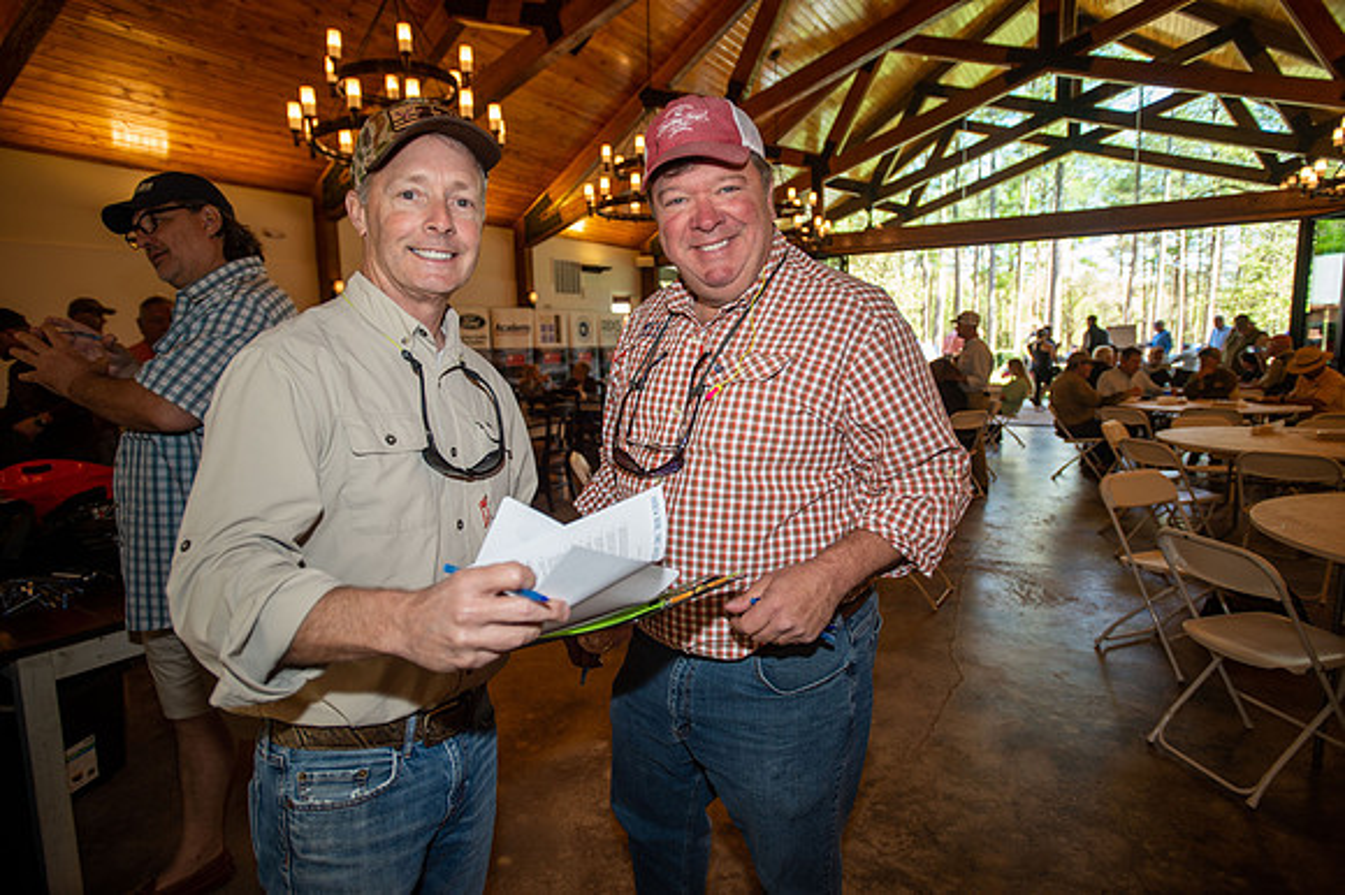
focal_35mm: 20
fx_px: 747
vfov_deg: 61.9
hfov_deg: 84.0
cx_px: 672
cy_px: 448
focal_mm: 20
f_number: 2.8
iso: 180
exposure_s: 1/125
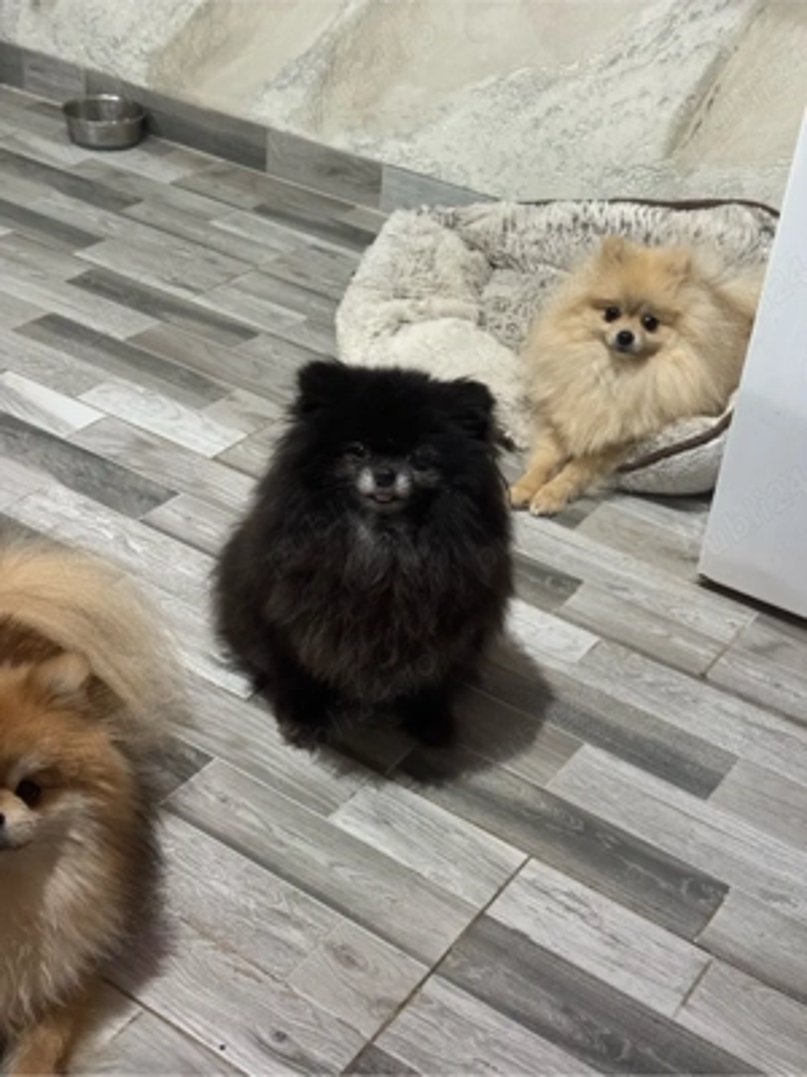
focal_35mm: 48
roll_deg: -6.6
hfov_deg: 30.3
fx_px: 1492
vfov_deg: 39.7
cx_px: 404
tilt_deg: -33.2
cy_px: 538
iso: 250
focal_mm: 6.76
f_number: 1.78
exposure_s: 1/50
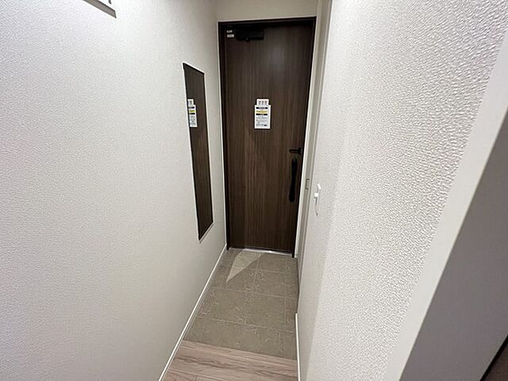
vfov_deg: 89.9
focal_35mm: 13
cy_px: 190
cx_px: 254
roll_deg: -0.6
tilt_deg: -20.3
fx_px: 191
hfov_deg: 106.2
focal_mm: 1.57
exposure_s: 1/60
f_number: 1.8
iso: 800
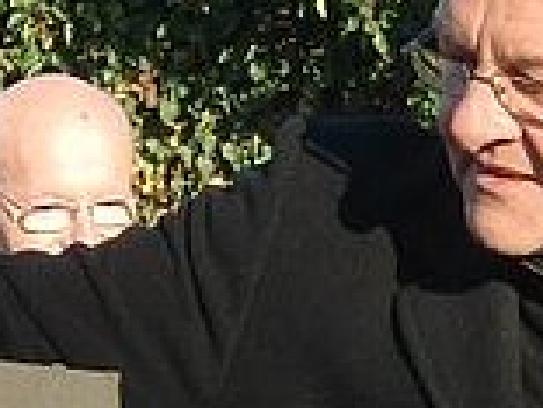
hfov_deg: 8.2
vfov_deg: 6.1
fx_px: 3780
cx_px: 45
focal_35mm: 241
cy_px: 429
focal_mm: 8.4
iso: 64
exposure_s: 1/320
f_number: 4
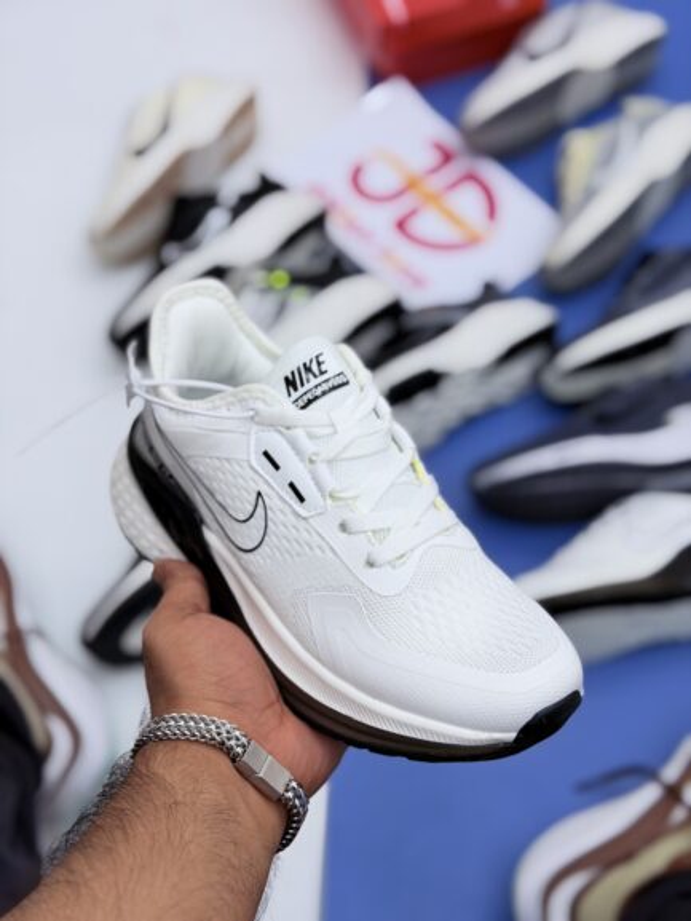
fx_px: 1277
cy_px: 460
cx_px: 346
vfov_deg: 39.6
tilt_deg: -56.0
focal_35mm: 48
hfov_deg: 30.3
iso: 64
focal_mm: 6.76
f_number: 1.78
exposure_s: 1/475
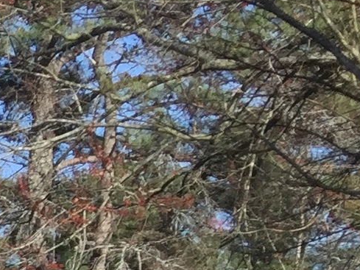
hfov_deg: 8.8
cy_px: 742
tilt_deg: -7.6
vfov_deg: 7.4
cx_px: -752
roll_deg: -0.3
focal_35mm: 182
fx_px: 1893
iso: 32
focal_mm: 4.15
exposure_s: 1/1276
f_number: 2.2
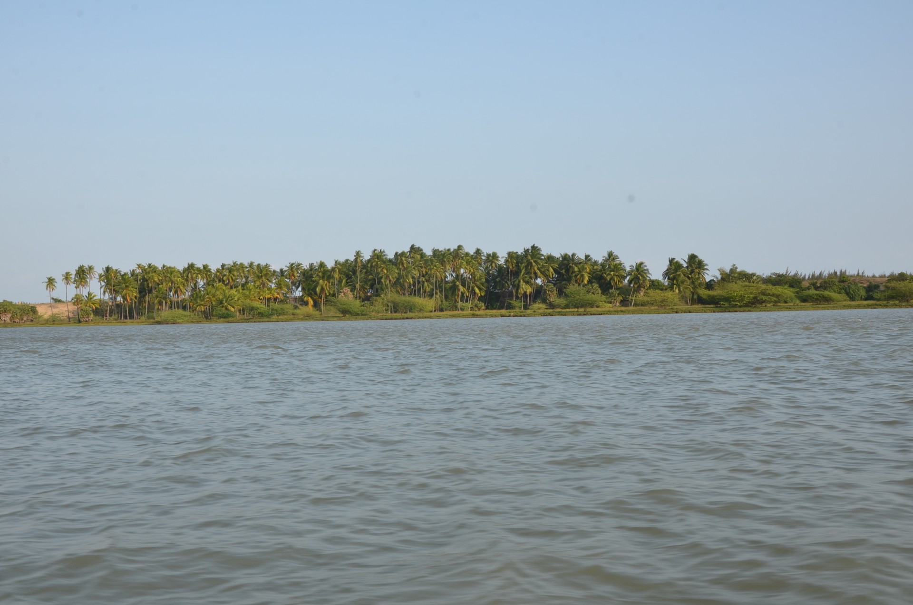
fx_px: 949
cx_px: 456
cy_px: 302
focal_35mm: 38
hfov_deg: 51.4
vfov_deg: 35.3
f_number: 16
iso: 200
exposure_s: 1/80
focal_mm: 25
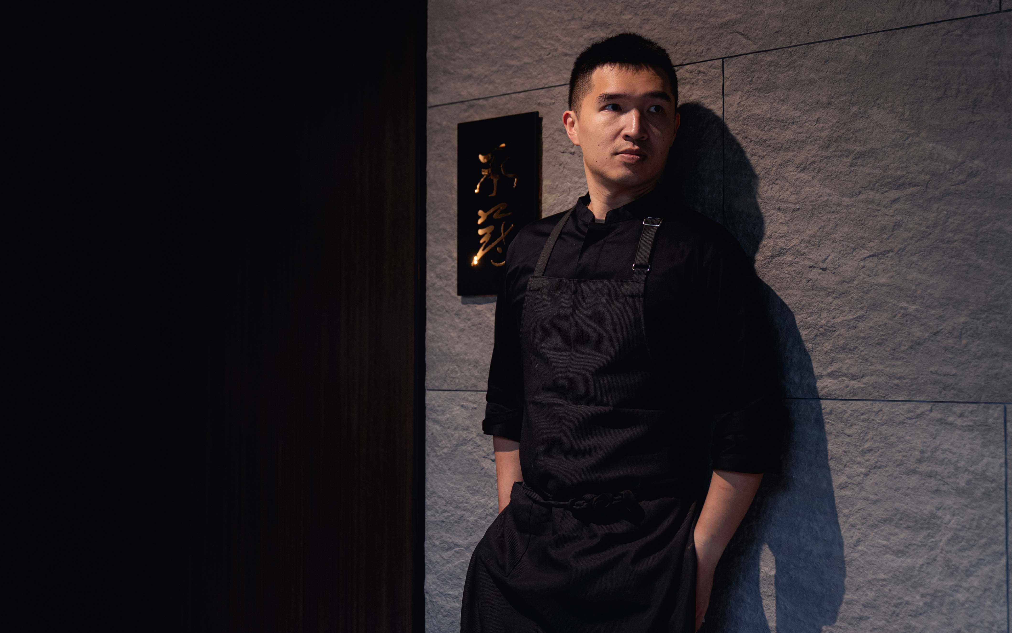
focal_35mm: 44
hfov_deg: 45.3
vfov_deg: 29.2
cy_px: 304
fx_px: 1213
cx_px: 507
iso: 500
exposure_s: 1/160
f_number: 2.8
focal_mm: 43
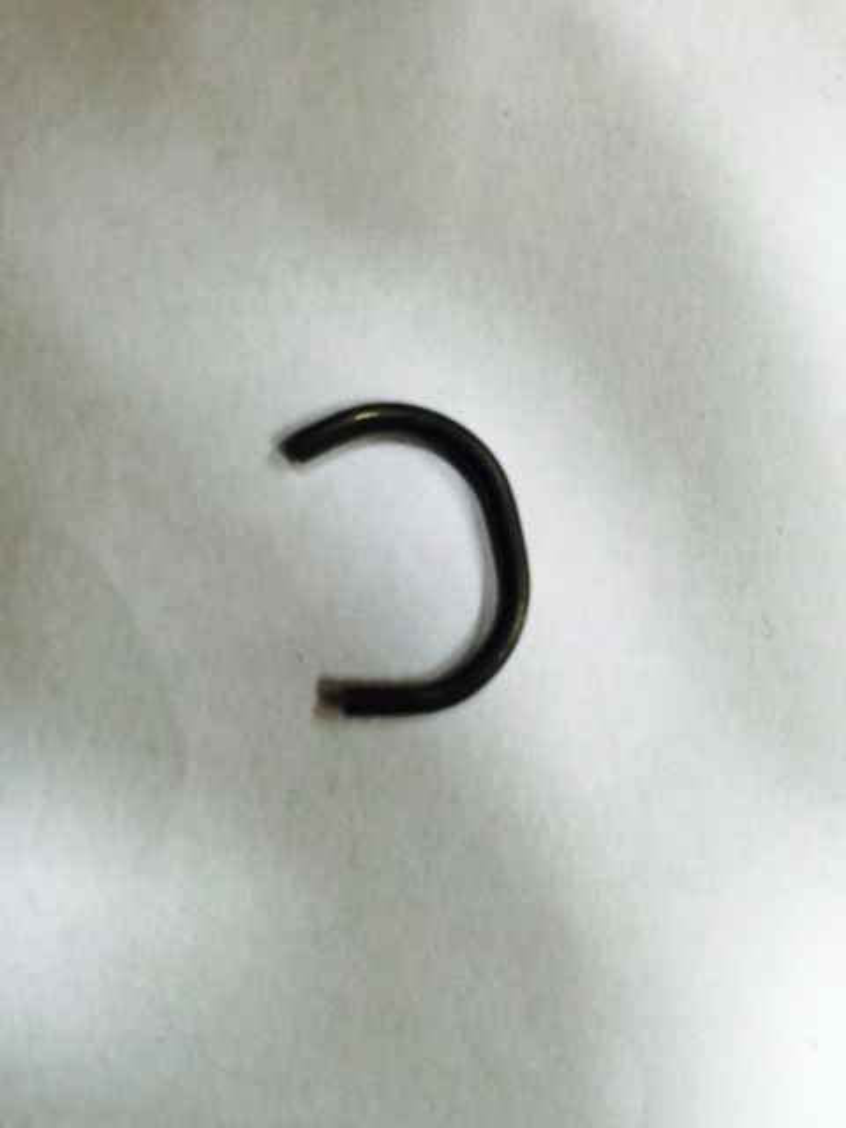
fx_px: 945
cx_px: 423
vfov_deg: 61.7
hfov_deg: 48.2
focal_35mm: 29
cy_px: 564
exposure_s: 1/33
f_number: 2.2
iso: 64
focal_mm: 4.15
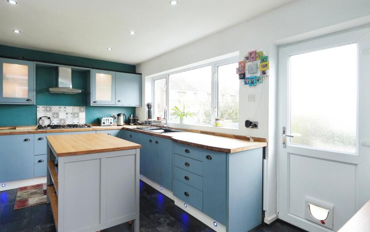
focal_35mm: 19
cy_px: 112
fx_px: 192
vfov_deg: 62.2
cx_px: 160
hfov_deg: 87.5
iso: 200
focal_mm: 10
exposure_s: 1/80
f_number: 4
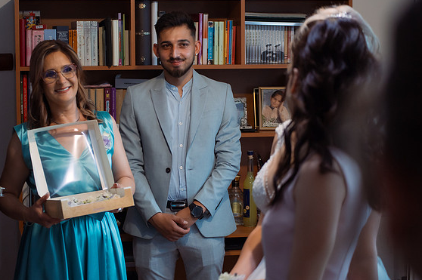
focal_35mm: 84
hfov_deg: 24.2
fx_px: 984
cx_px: 178
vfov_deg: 16.2
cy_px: 133
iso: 2000
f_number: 4
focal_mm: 70
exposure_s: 1/200
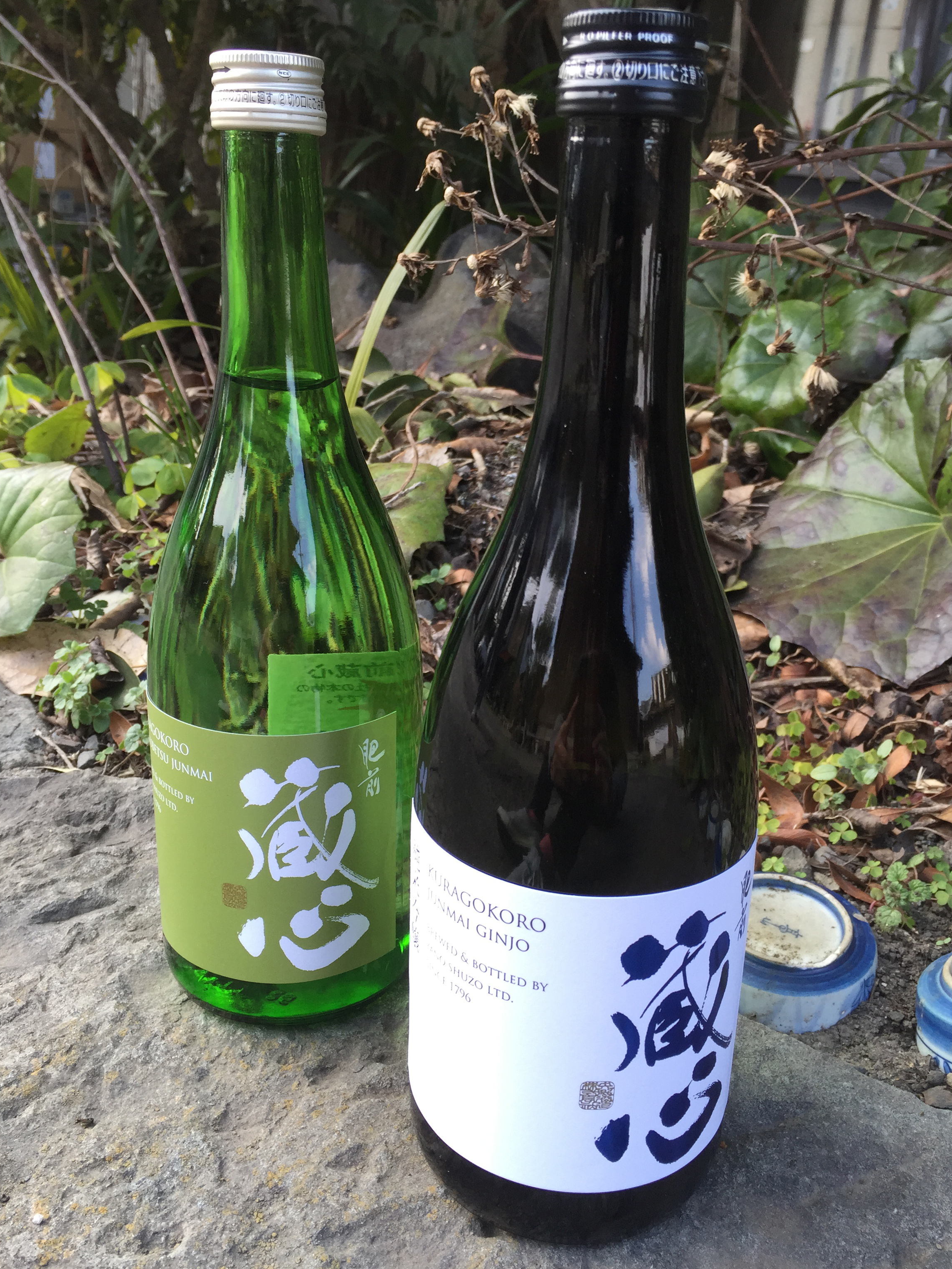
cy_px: 617
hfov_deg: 45.4
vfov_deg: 58.3
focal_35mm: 31
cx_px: 496
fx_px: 1137
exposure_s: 1/120
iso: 40
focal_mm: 4.15
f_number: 2.2
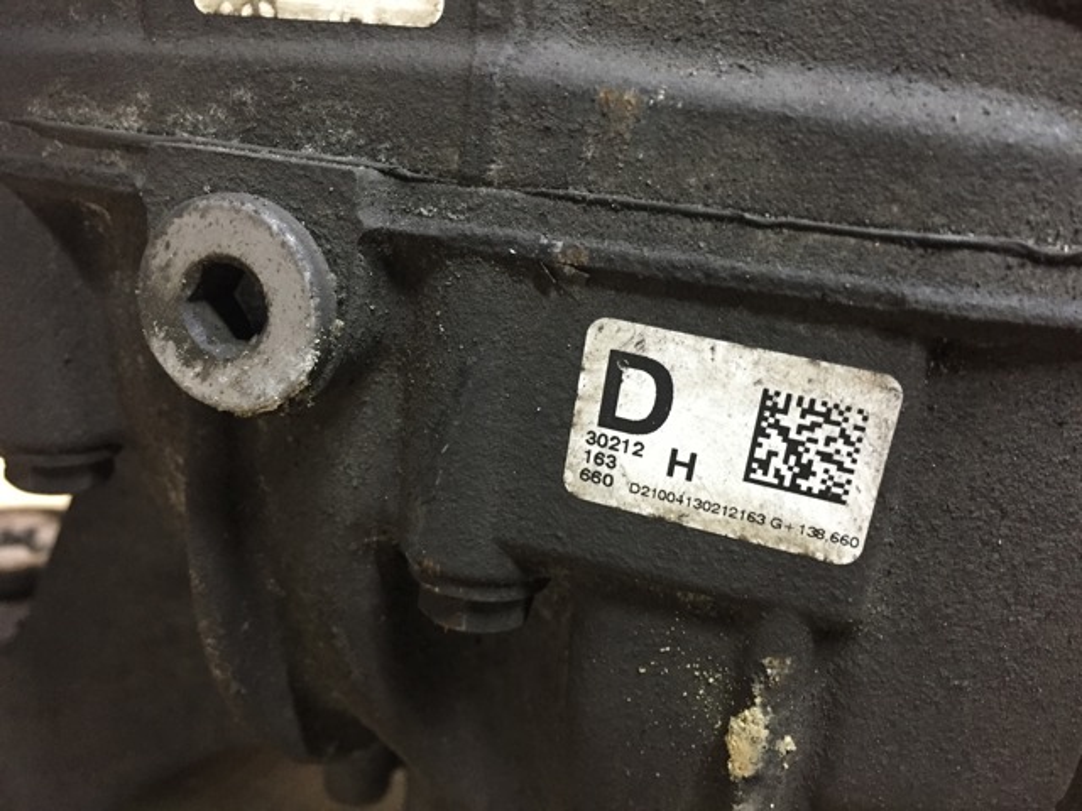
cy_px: 406
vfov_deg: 48.2
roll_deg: -5.6
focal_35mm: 29
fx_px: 906
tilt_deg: -23.0
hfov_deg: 61.7
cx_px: 541
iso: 250
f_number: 2.2
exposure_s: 1/33
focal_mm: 4.15
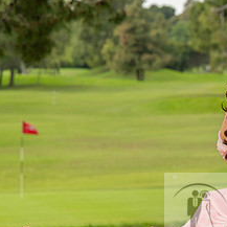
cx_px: 250
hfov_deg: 6.4
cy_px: 99
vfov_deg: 6.4
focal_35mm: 273
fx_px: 2025
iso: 320
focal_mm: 120
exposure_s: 1/200
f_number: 8
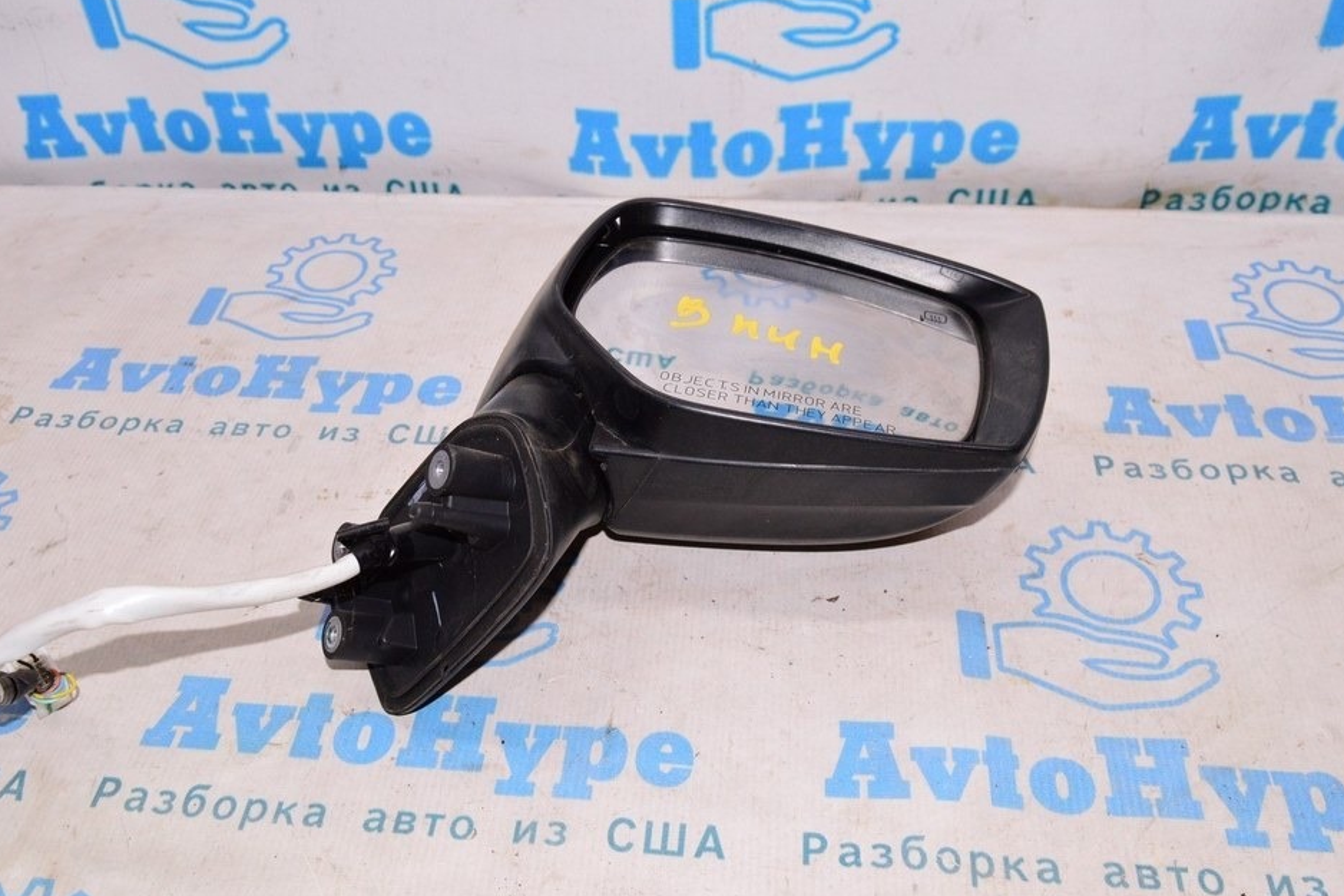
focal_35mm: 36
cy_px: 424
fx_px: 1344
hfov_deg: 53.1
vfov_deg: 36.8
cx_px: 632
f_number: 8
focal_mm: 22
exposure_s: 1/200
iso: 1600
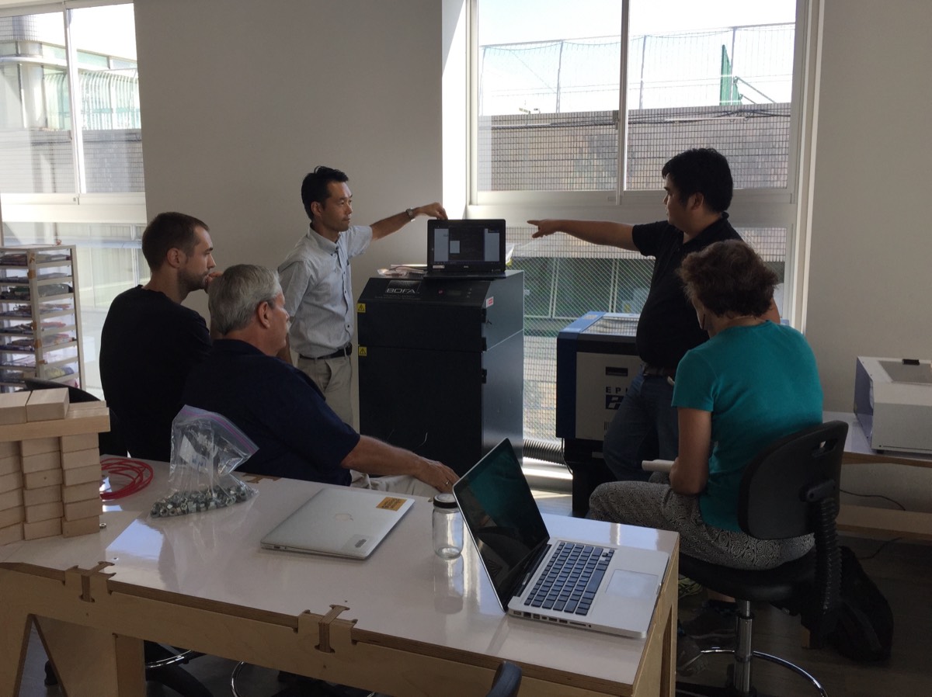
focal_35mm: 29
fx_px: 780
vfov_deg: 48.2
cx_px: 466
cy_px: 348
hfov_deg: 61.7
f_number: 2.2
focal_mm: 4.15
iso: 32
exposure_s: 1/370
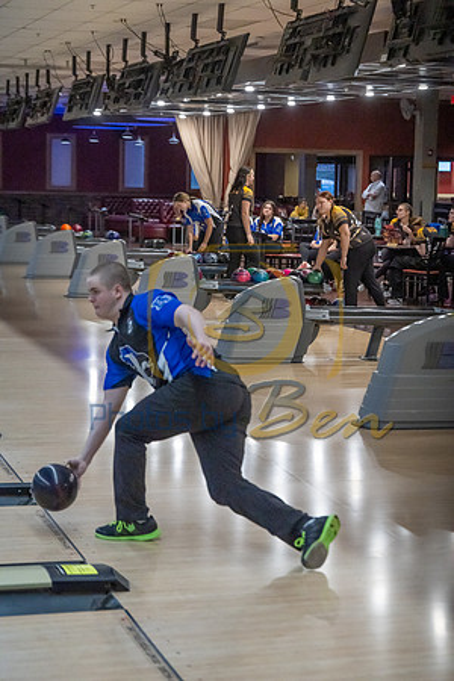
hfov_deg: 17.9
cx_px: 227
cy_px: 340
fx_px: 1438
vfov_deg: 26.7
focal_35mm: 76
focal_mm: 76
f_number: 3.5
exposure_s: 1/800
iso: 4000
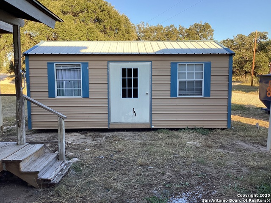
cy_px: 102
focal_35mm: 31
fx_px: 243
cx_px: 136
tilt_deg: -8.3
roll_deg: -0.5
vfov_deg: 45.4
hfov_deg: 58.4
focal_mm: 3.3
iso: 25
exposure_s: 1/120
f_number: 2.4
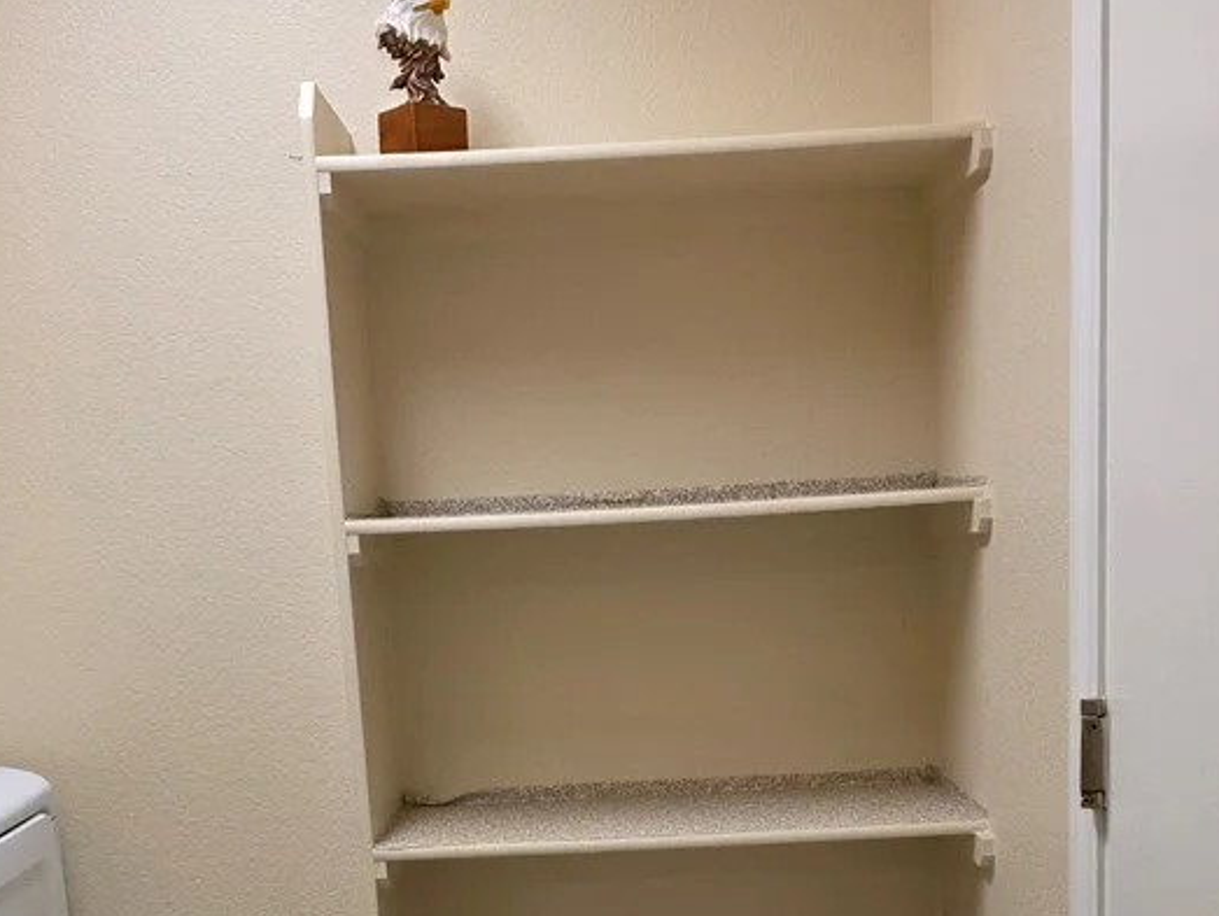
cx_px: 601
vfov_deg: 30.9
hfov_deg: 42.0
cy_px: 813
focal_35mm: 45
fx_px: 1586
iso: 200
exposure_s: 1/120
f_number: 1.7
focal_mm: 6.3
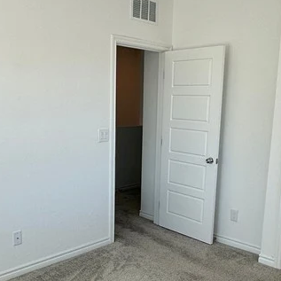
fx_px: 367
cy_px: 168
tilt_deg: -9.9
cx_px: 137
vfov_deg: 41.7
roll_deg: -0.3
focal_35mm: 40
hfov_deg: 41.9
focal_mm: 2.22
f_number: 2.2
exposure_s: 1/204
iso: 40
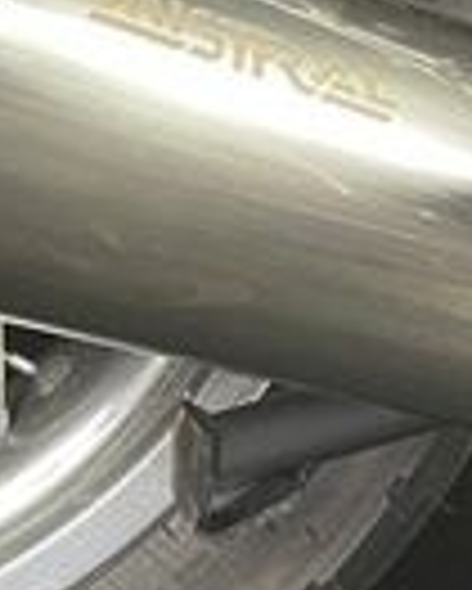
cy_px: -95
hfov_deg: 11.5
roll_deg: -0.5
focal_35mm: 124
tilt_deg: -10.3
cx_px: -378
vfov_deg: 15.0
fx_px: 2163
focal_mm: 4.2
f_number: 1.6
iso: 400
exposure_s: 1/50
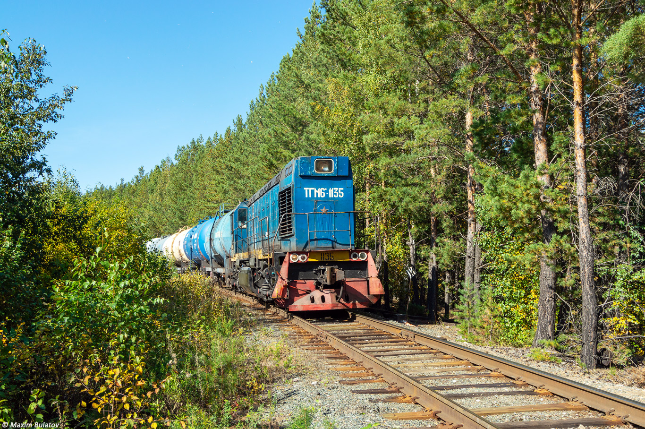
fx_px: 644
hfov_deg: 53.2
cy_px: 214
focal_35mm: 36
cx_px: 322
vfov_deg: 36.8
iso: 100
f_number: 7.1
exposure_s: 1/250
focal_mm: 24
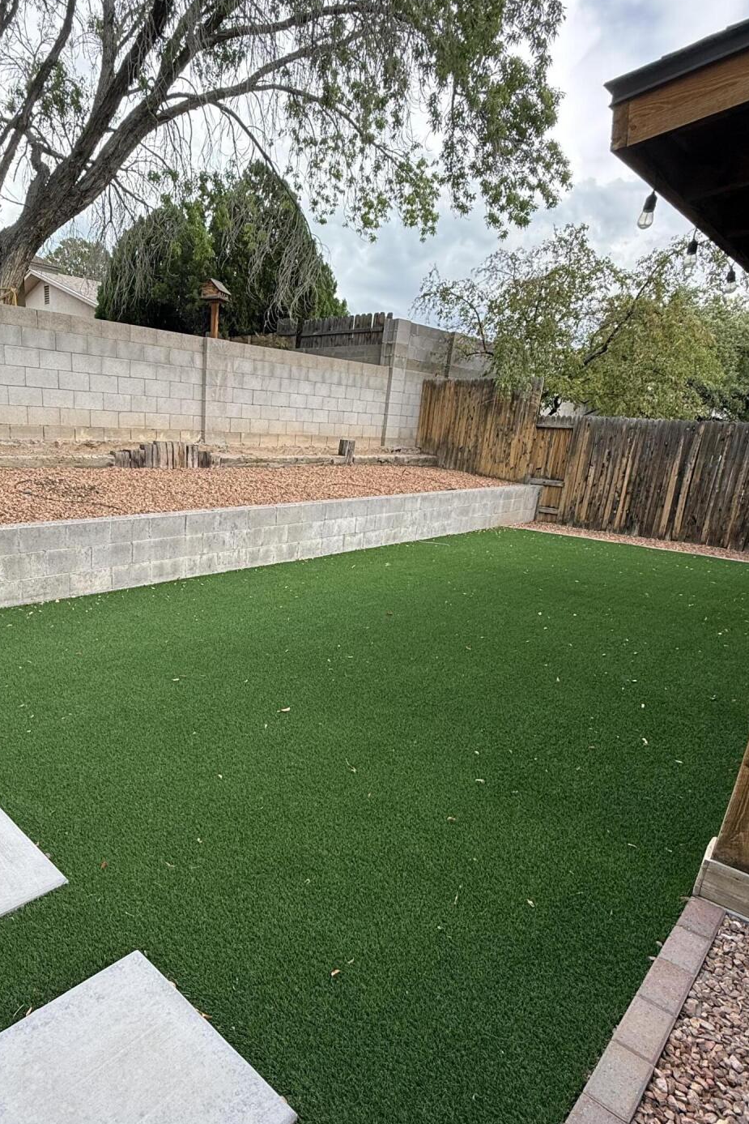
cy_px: 630
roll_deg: -2.7
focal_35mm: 21
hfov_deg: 57.9
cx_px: 236
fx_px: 655
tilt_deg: -18.5
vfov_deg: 80.9
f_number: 2.2
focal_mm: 2.22
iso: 64
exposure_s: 1/313
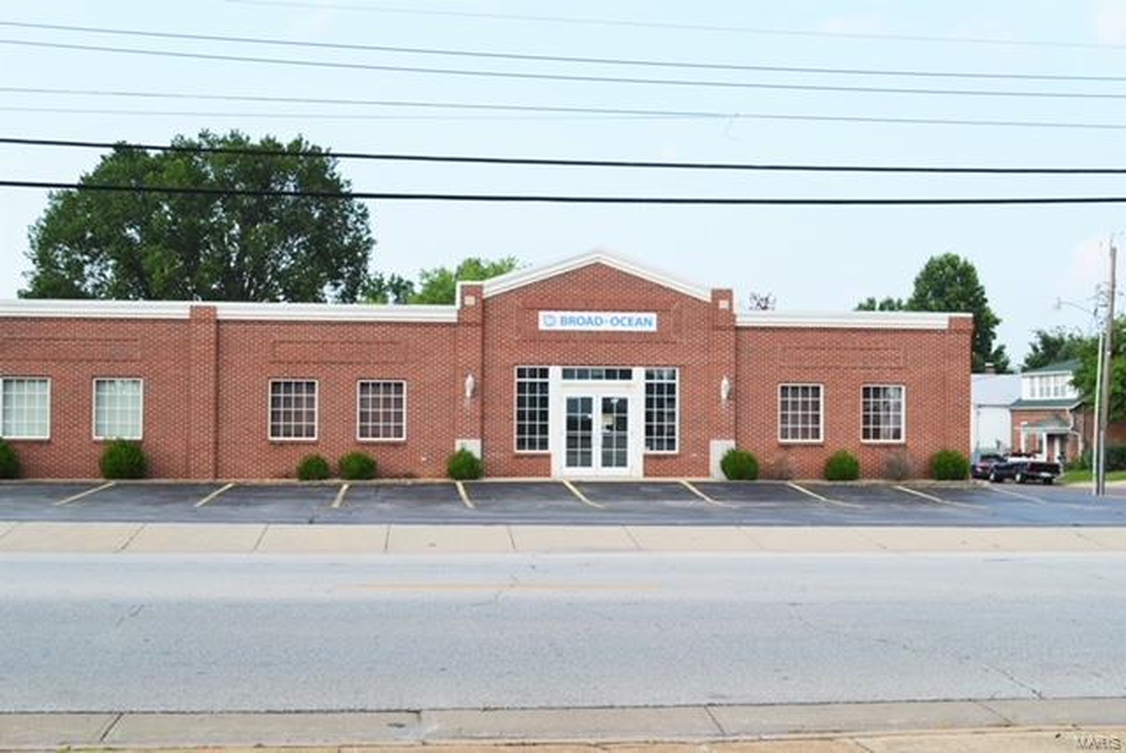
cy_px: 376
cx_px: 563
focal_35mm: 39
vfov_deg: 34.3
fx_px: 1221
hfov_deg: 49.5
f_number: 6.3
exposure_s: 1/160
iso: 100
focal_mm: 26
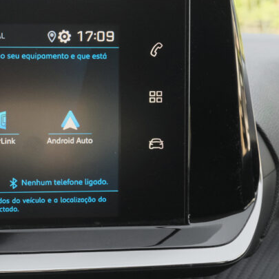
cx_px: -50
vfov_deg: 20.2
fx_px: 784
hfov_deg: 19.1
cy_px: 156
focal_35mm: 86
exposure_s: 1/100
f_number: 9
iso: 2000
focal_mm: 26.4
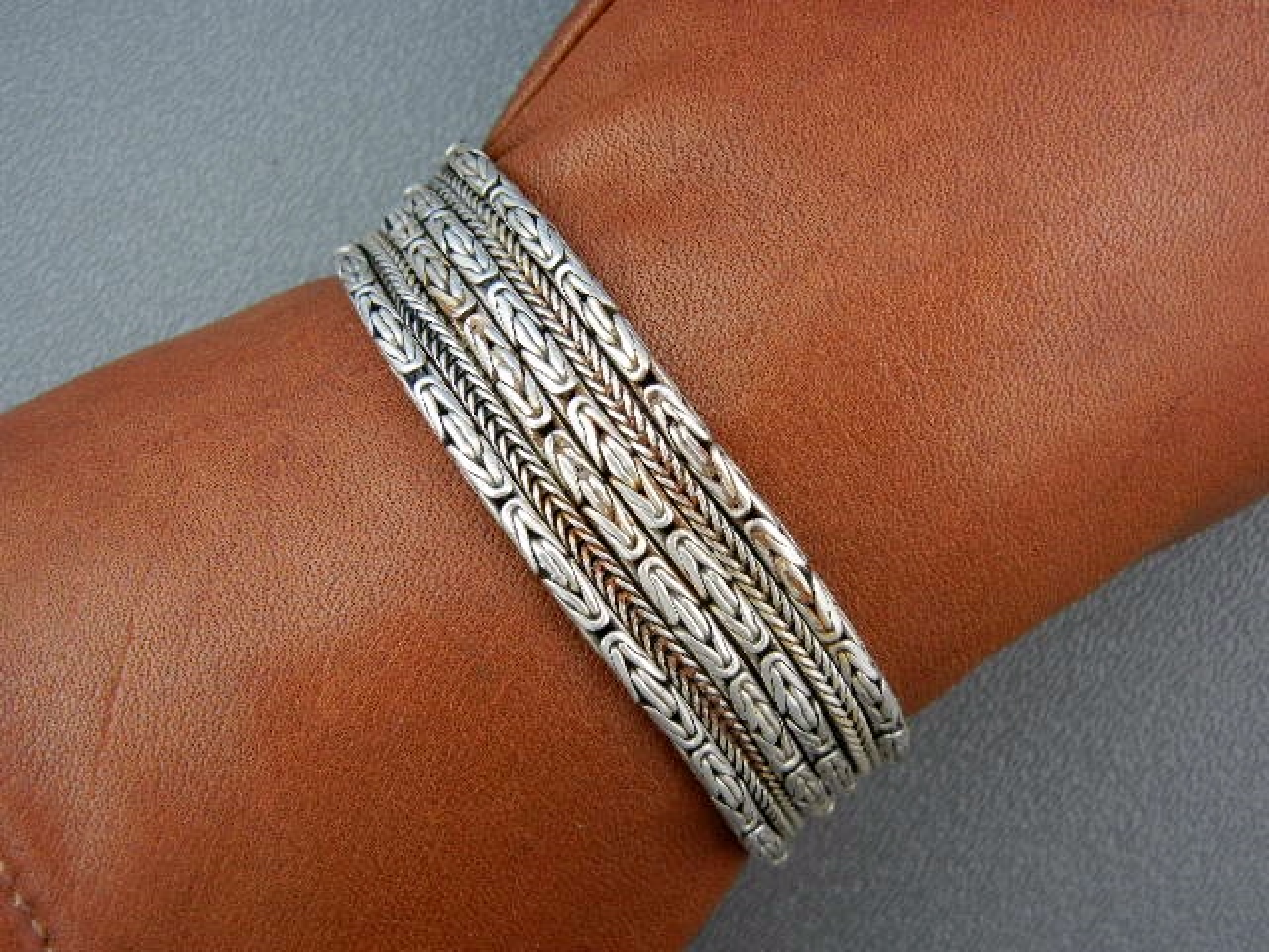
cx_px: 634
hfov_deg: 32.7
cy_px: 476
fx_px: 2163
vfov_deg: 24.8
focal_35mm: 59
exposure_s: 1/7.7
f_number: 4
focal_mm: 10.6
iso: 200
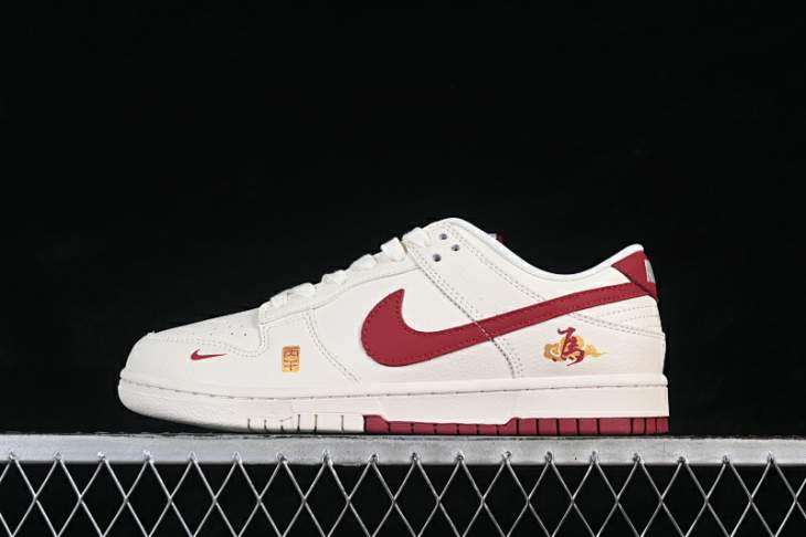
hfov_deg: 27.0
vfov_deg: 18.2
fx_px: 1678
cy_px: 268
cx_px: 403
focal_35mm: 75
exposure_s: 1/80
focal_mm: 50
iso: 160
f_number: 8
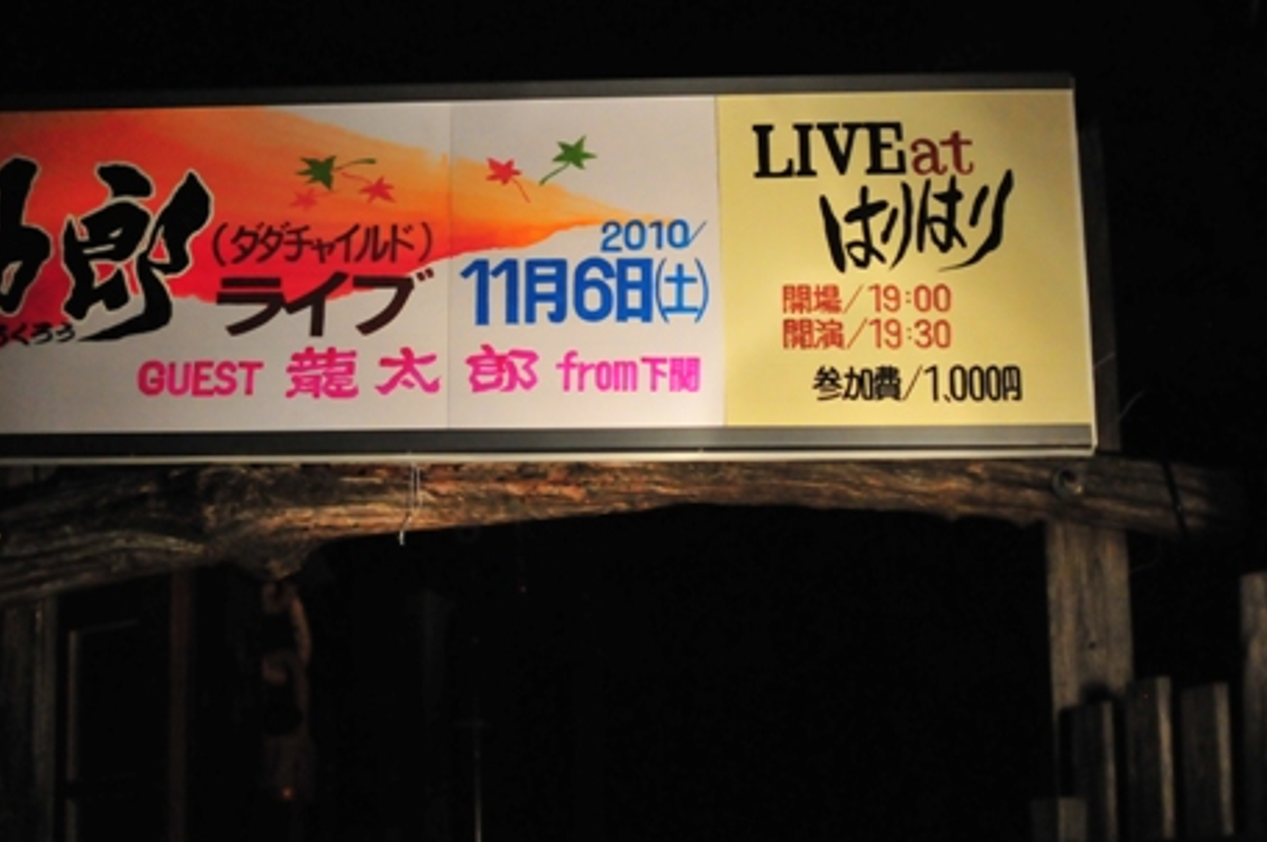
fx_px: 2591
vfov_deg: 18.5
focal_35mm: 74
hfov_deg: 27.3
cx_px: 436
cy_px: 393
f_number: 1.8
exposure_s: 1/2500
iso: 2000
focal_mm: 35
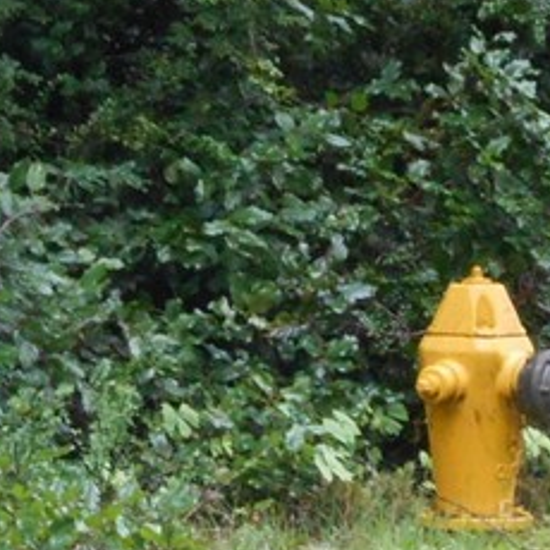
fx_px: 5734
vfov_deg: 5.5
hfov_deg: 5.5
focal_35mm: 319
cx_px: 192
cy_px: -111
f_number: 6.6
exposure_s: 1/30
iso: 400
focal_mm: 14.5
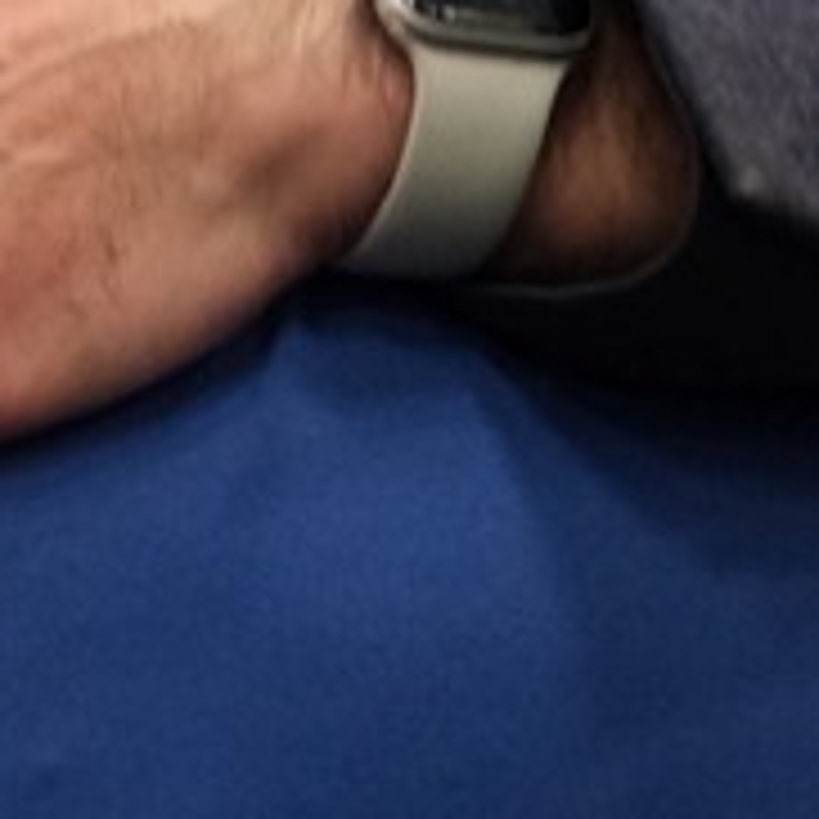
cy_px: -243
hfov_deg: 5.1
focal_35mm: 341
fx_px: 9128
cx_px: -117
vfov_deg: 5.1
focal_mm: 54.1
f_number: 2.8
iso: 2000
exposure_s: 1/140
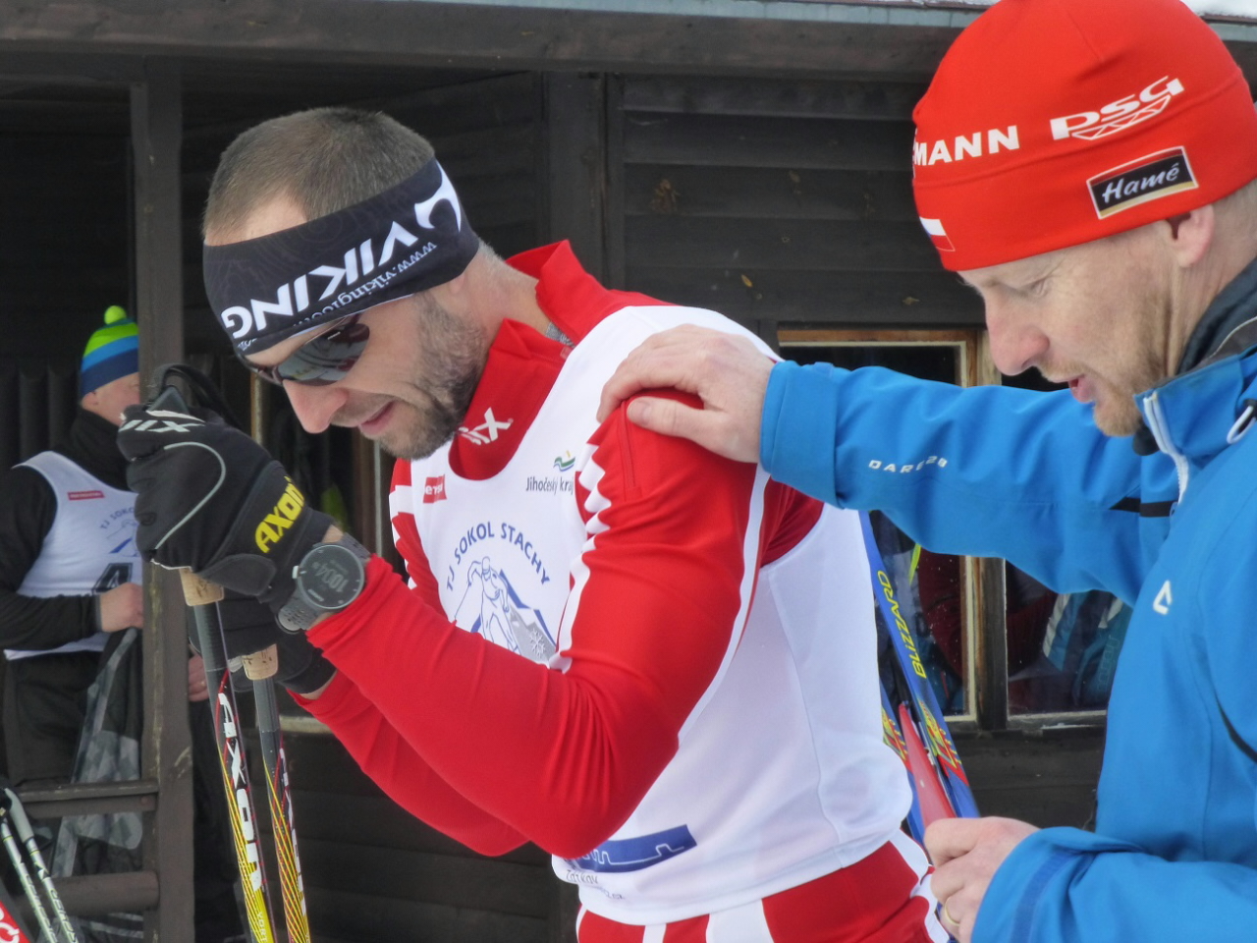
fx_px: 4684
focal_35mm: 129
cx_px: 628
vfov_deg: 11.5
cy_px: 472
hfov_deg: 15.3
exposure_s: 1/200
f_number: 5.4
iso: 320
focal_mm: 23.1
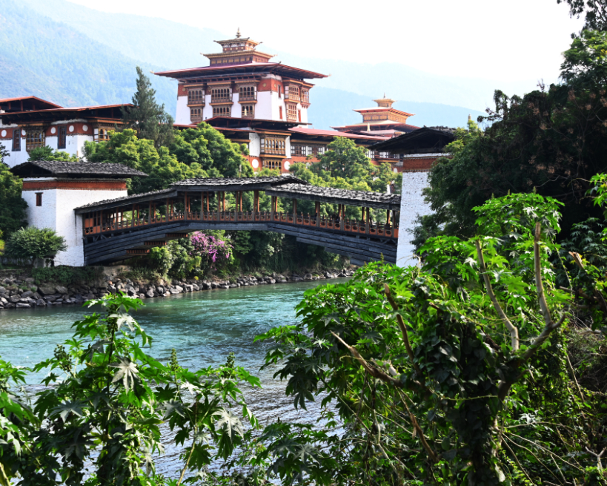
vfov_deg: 27.6
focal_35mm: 55
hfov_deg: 34.2
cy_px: 243
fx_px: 988
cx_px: 299
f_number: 8
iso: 250
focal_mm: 48
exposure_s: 1/100
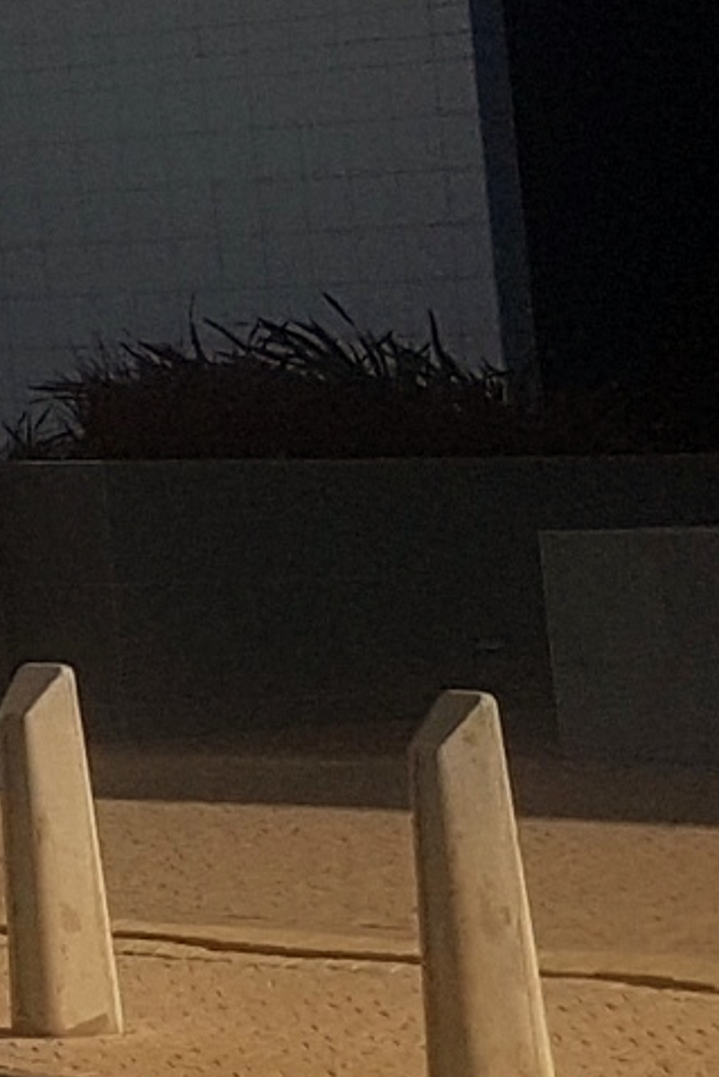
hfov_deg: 7.1
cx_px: -1724
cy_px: -498
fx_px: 4879
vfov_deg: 12.1
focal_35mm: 163
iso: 40
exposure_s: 1/4096
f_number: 1.7
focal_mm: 4.2
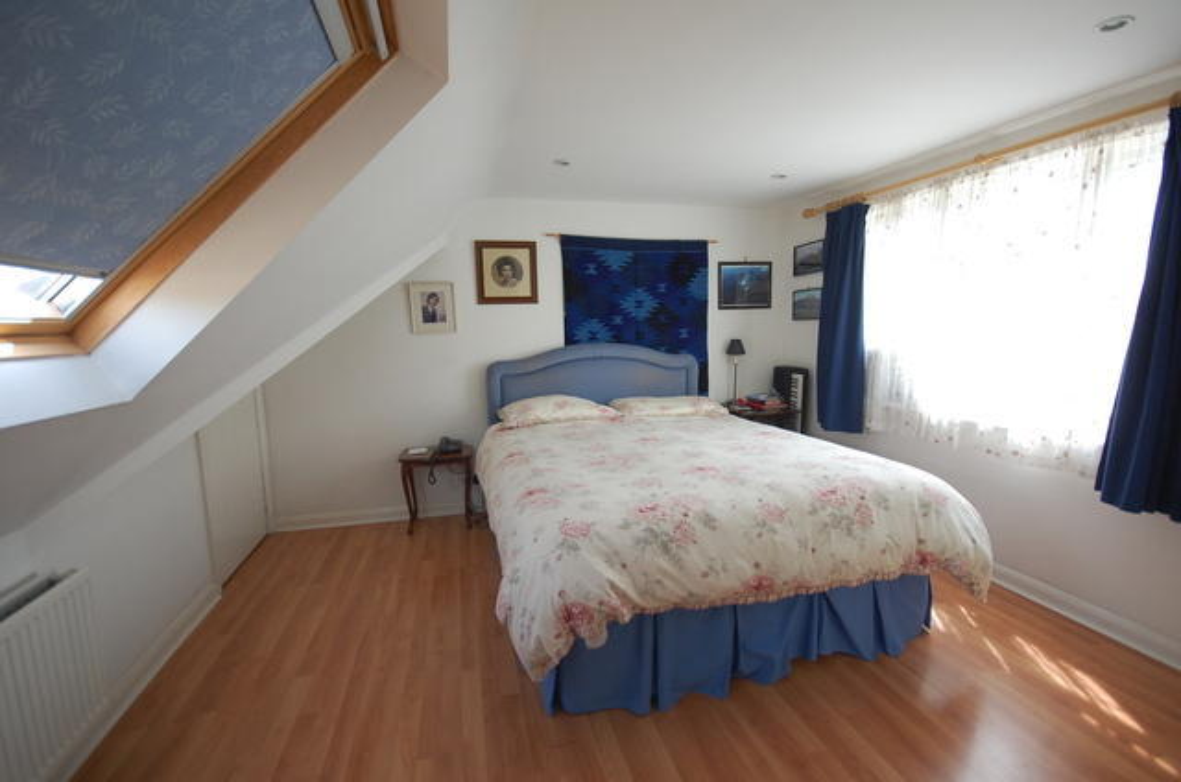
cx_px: 590
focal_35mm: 15
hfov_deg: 100.5
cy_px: 391
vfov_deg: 77.1
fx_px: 491
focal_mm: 10
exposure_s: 1/60
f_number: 4
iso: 400
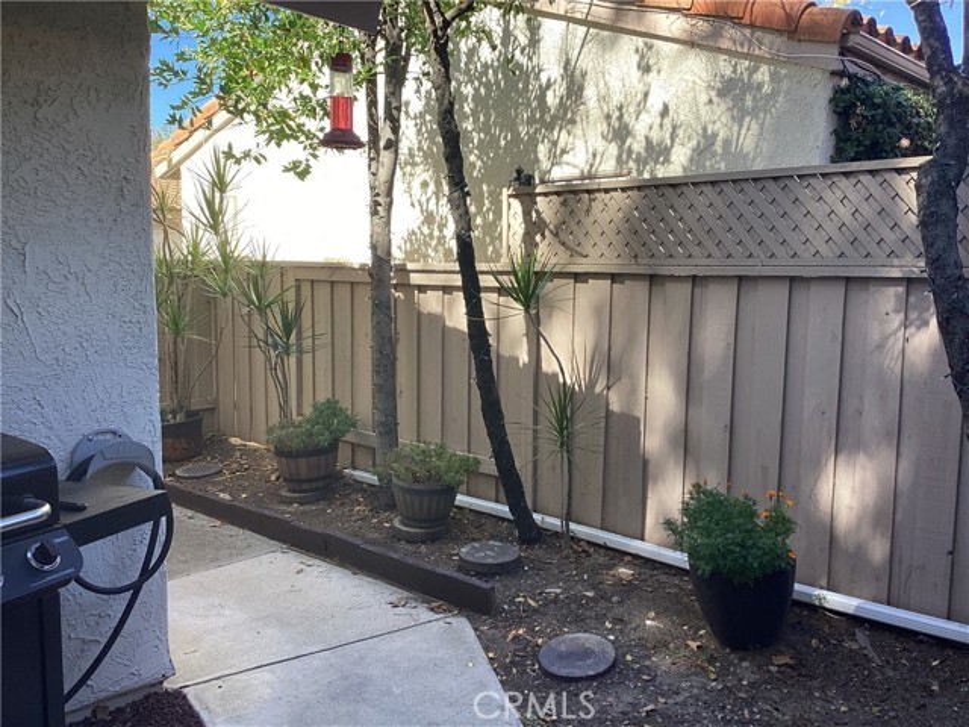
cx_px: 484
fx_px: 868
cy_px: 364
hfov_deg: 58.4
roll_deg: -0.2
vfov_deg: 45.4
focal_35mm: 31
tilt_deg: -7.2
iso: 25
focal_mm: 3.3
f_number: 2.4
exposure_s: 1/132
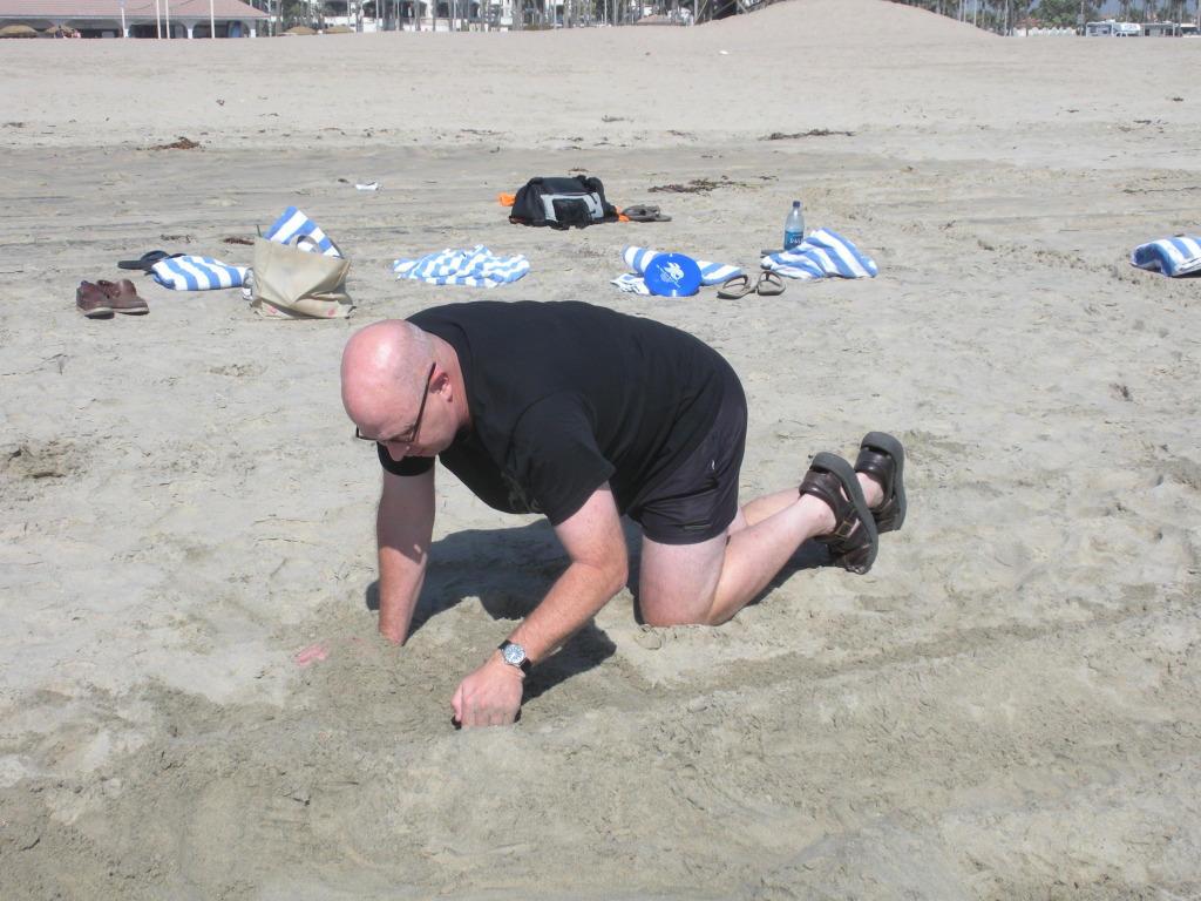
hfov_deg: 36.8
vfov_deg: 28.0
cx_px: 600
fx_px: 1804
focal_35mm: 52
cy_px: 450
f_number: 4.4
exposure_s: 1/580
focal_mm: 9.1
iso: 64
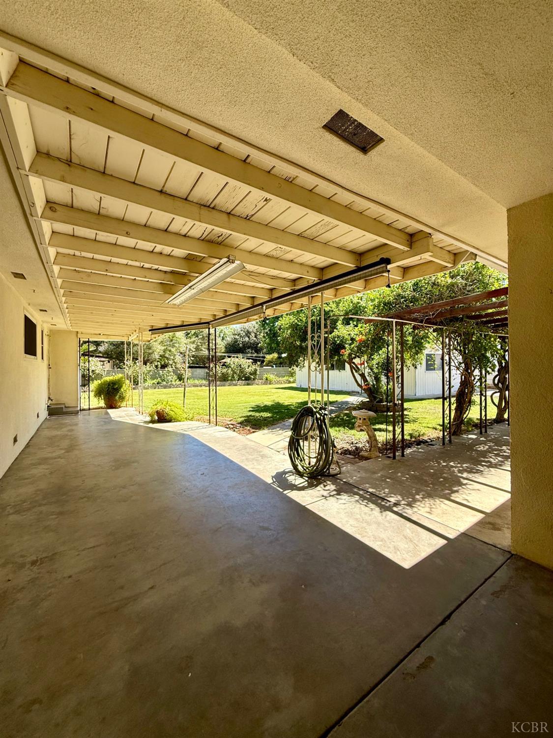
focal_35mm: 14
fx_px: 298
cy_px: 369
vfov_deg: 102.1
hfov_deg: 85.7
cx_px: 276
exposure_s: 1/607
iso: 64
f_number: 2.2
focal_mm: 2.22
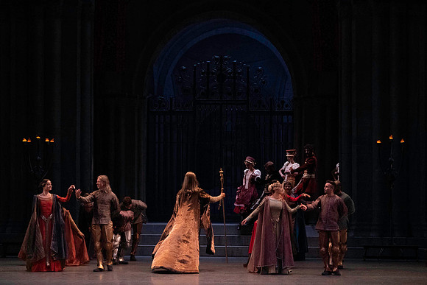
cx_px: 214
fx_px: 1435
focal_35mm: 121
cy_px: 142
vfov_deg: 11.3
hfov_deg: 16.9
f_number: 7.1
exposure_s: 1/400
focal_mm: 121
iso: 12800
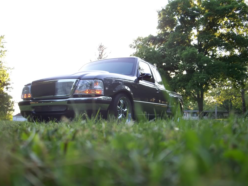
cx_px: 126
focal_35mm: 38
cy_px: 94
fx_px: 272
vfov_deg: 37.7
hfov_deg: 49.0
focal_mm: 7.8
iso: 64
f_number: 2.8
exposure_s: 1/60
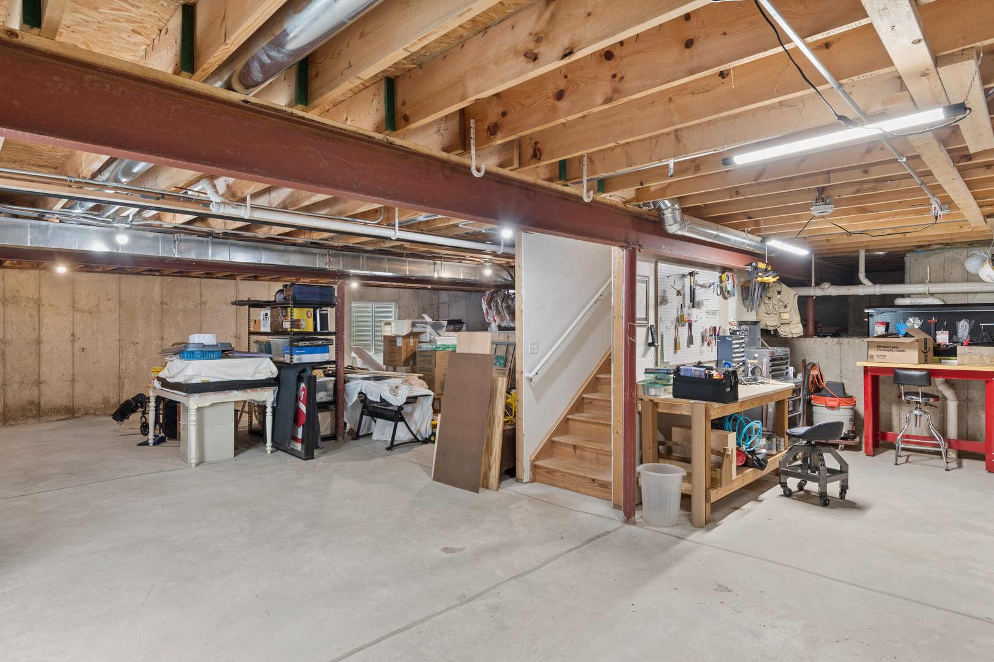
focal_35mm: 20
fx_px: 538
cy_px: 331
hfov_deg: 85.4
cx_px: 497
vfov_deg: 63.2
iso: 250
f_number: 8
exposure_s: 1/8
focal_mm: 13
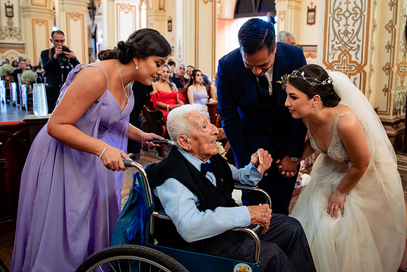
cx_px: 258
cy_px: 113
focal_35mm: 31
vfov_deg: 42.2
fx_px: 350
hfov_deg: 59.4
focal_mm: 24
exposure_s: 1/100
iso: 1250
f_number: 2.8
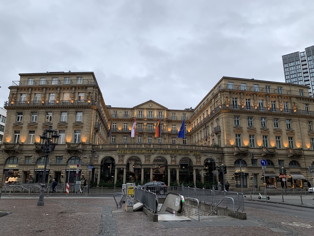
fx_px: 236
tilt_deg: +15.9
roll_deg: -0.5
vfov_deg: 53.1
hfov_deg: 67.3
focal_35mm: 26
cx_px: 157
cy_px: 118
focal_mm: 4.25
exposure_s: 1/121
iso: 32
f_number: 1.8
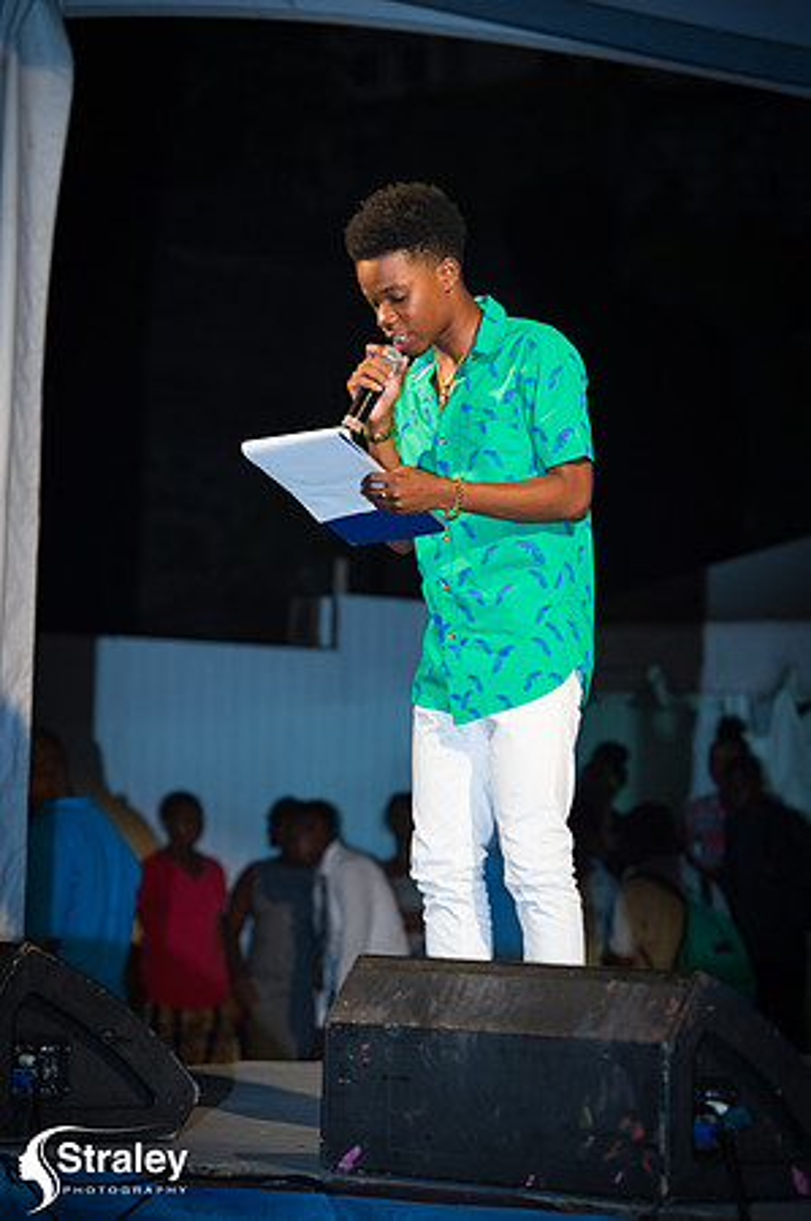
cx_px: 406
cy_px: 610
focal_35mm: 140
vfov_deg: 14.7
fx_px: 4741
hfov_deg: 9.8
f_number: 5.6
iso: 2000
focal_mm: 140
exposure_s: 1/160
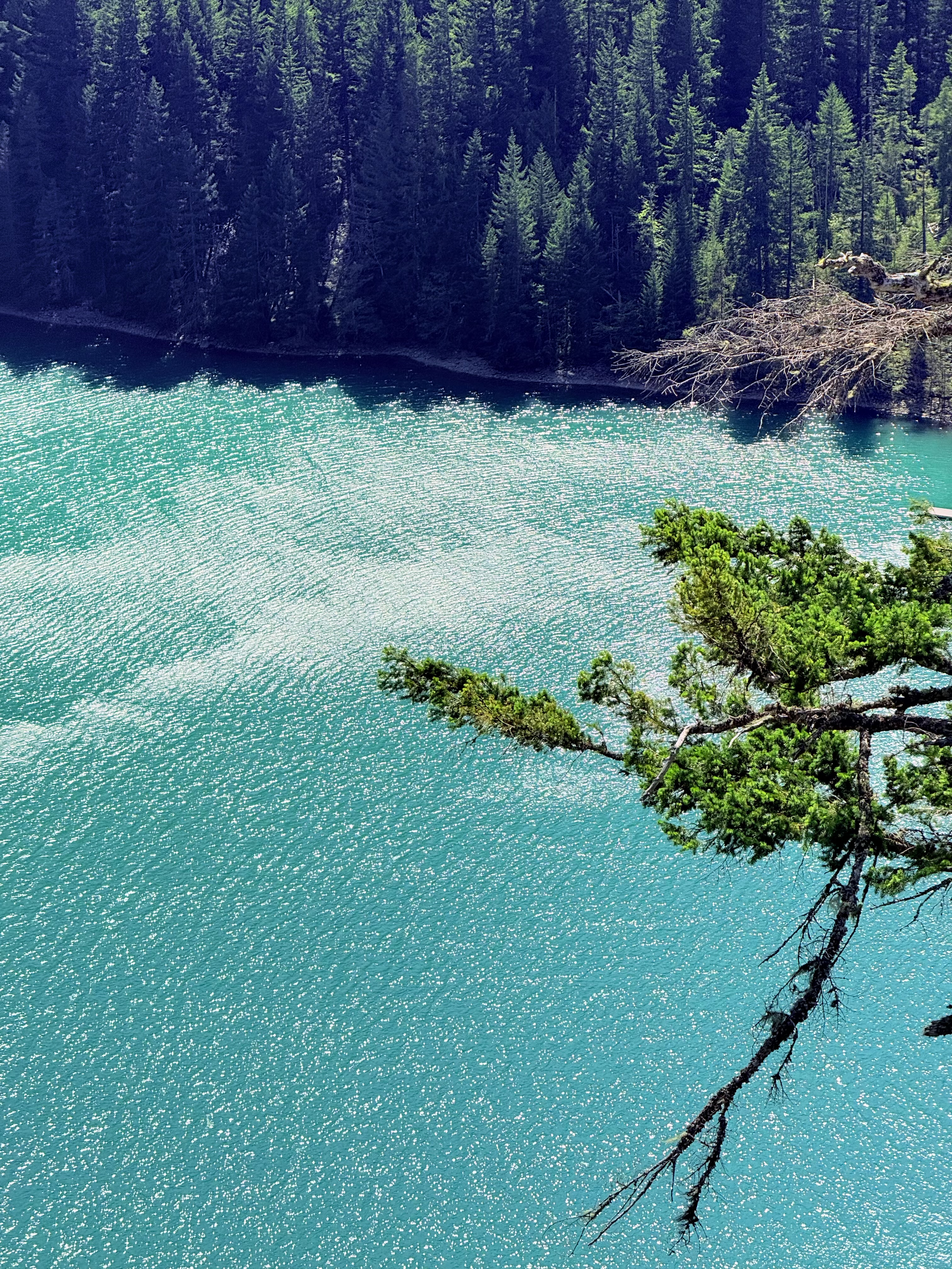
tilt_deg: -15.8
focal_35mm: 120
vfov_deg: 16.4
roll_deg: +0.2
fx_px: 4400
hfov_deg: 12.3
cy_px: 634
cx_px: 476
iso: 50
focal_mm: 15.66
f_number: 2.8
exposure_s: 1/1481
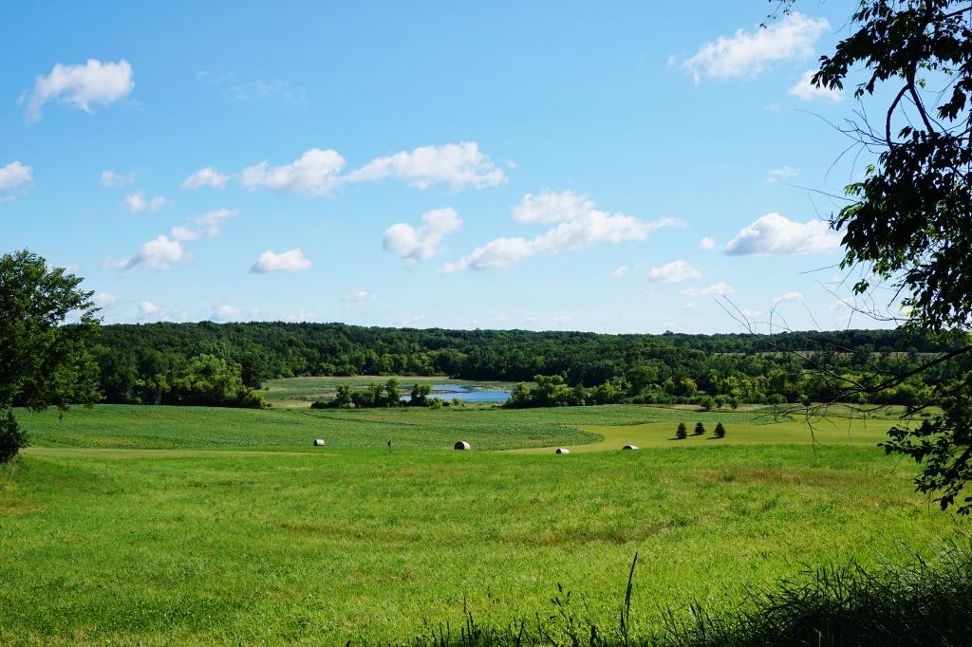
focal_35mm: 42
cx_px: 486
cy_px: 324
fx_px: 1134
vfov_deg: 31.9
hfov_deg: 46.4
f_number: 14
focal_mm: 28
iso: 100
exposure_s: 1/125
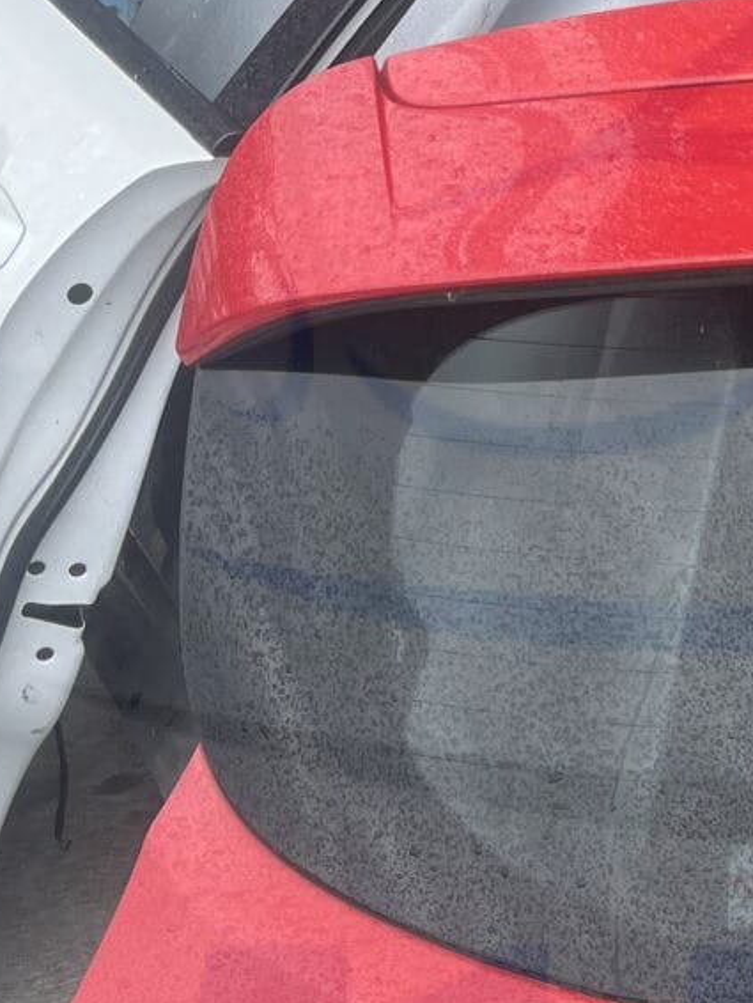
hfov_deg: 14.2
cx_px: 1277
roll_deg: +1.3
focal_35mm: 94
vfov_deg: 20.7
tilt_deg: -32.5
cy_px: 727
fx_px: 2724
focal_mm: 5.1
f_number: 1.6
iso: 50
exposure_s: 1/504
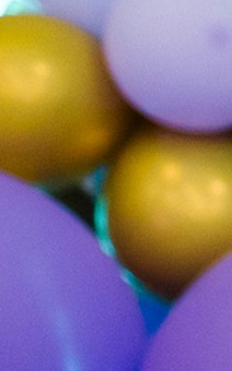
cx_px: 1931
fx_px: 3983
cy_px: 755
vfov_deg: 5.2
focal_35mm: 393
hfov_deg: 2.8
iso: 1000
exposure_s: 1/100
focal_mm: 35
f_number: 2.2
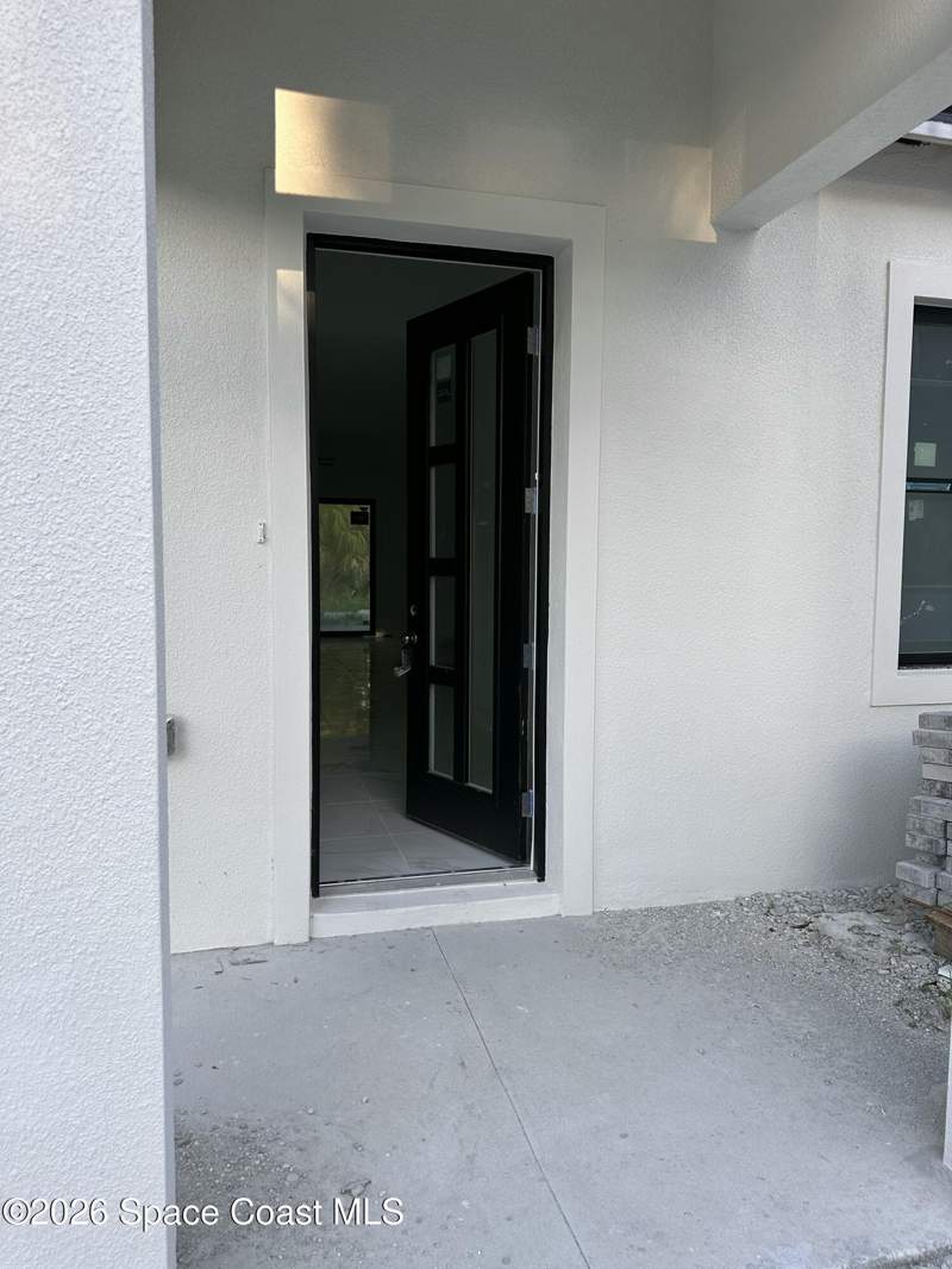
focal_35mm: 24
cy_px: 634
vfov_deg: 71.6
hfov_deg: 56.8
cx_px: 476
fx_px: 880
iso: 80
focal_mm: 6.86
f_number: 1.78
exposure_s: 1/659
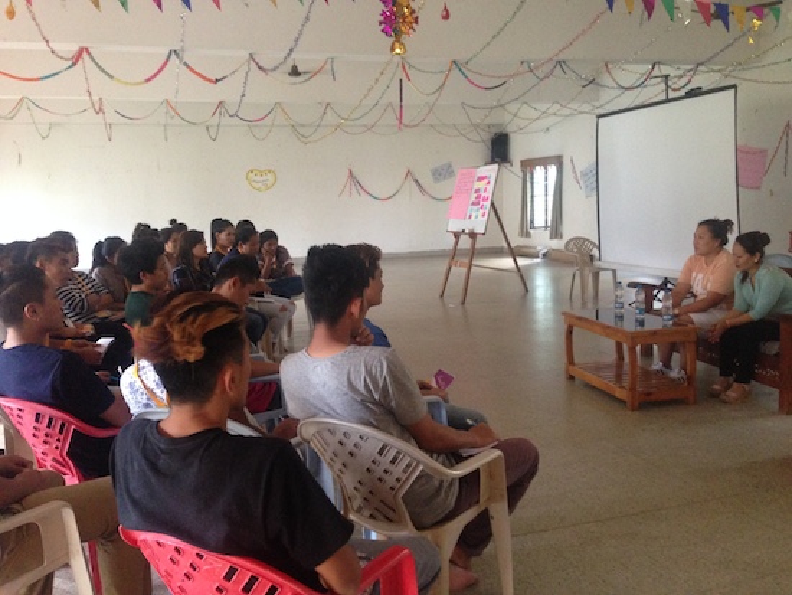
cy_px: 298
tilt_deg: -7.3
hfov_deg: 55.3
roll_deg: +1.3
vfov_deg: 43.0
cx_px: 396
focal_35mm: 33
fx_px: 755
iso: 320
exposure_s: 1/20
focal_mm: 4.12
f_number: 2.4
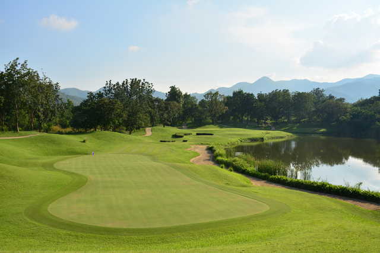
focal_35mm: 36
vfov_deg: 36.9
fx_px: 380
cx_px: 190
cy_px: 126
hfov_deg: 53.1
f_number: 8
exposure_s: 1/320
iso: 100
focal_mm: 24
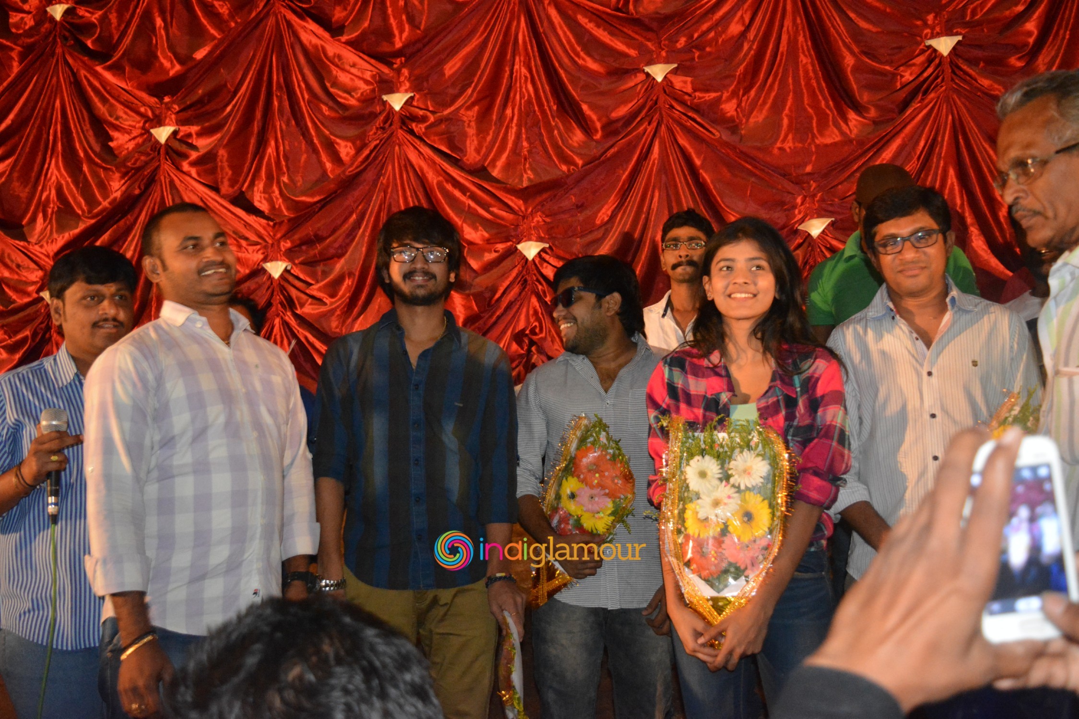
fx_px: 1079
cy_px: 360
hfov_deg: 53.1
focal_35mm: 36
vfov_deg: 36.9
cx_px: 540
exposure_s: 1/60
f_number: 4
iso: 3200
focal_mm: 24
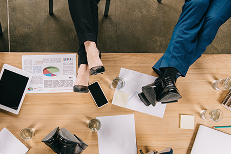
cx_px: 69
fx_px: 385
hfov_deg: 33.0
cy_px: 113
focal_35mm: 60
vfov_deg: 22.5
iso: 200
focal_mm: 32
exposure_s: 1/200
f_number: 11
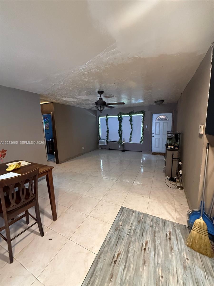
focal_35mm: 14
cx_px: 107
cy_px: 143
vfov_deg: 102.1
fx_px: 115
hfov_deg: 85.7
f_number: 2.2
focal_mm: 2.22
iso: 640
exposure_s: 1/60
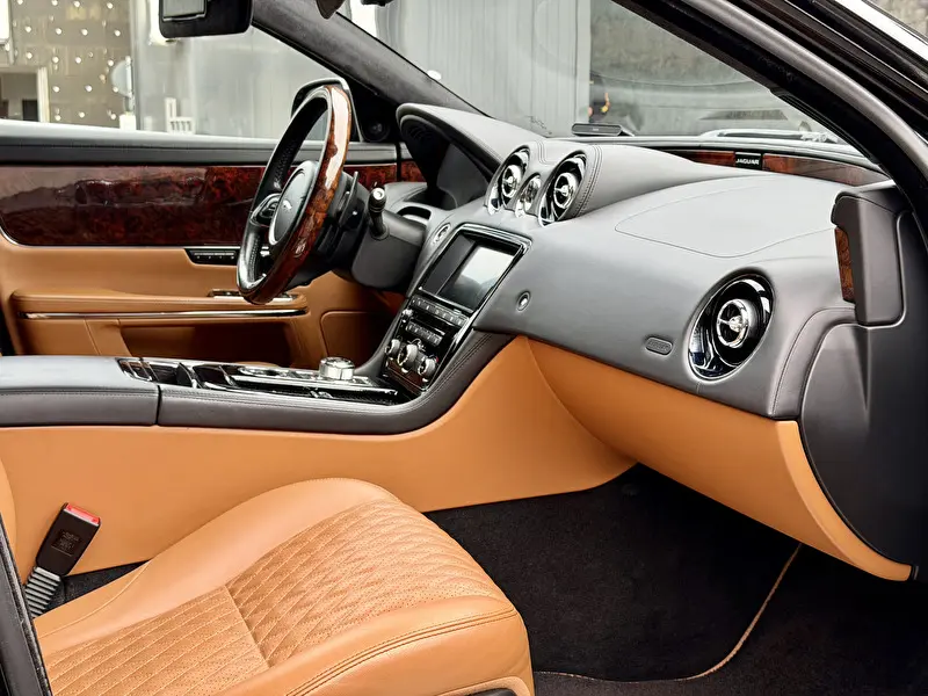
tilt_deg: -9.6
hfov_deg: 39.7
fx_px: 1287
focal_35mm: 48
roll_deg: -0.7
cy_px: 348
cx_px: 464
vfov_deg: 30.3
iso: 50
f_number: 1.78
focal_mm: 6.76
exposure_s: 1/121
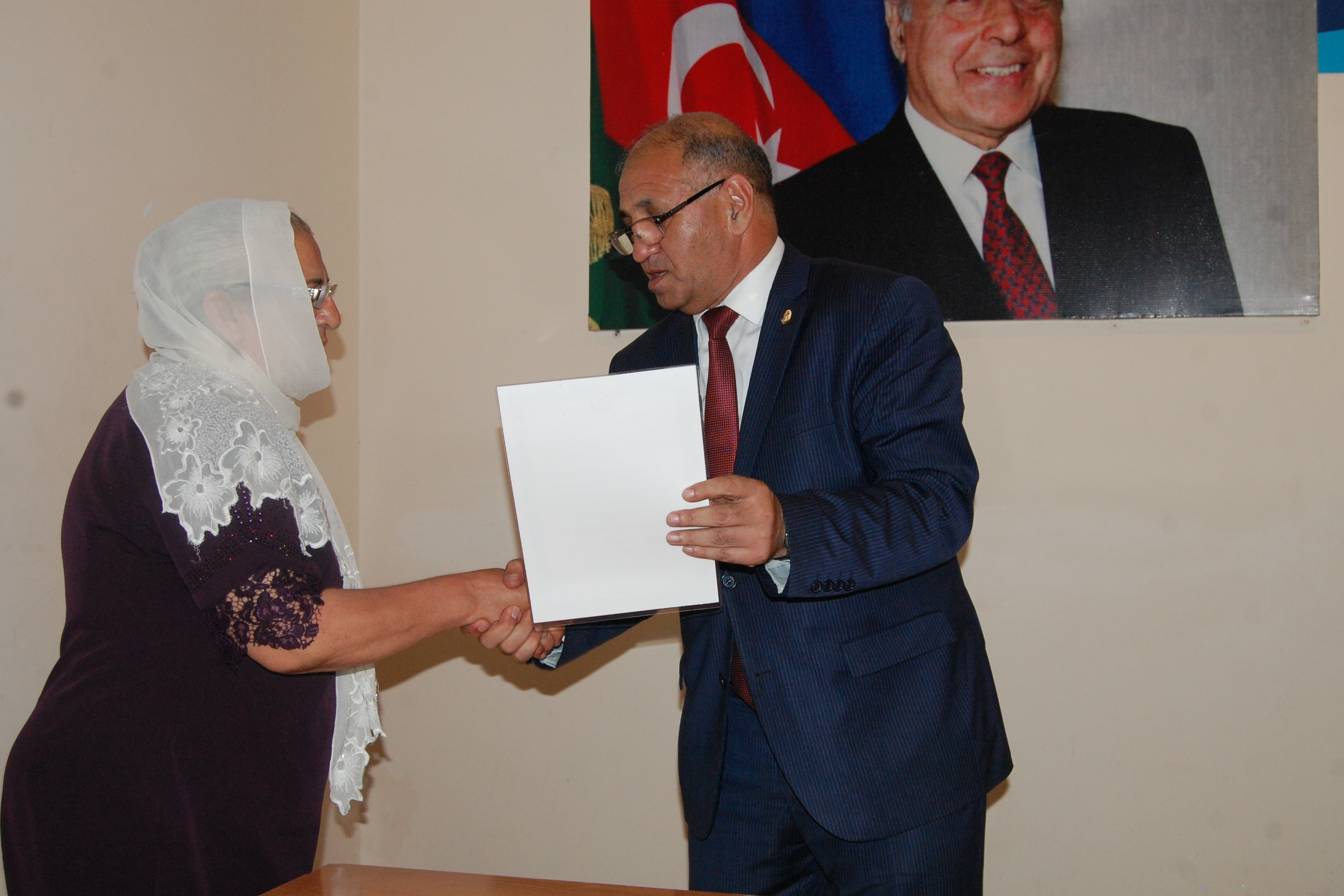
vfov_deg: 29.2
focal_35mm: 46
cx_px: 669
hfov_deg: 42.7
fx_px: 1717
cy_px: 454
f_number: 7.1
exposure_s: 1/80
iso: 800
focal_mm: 30
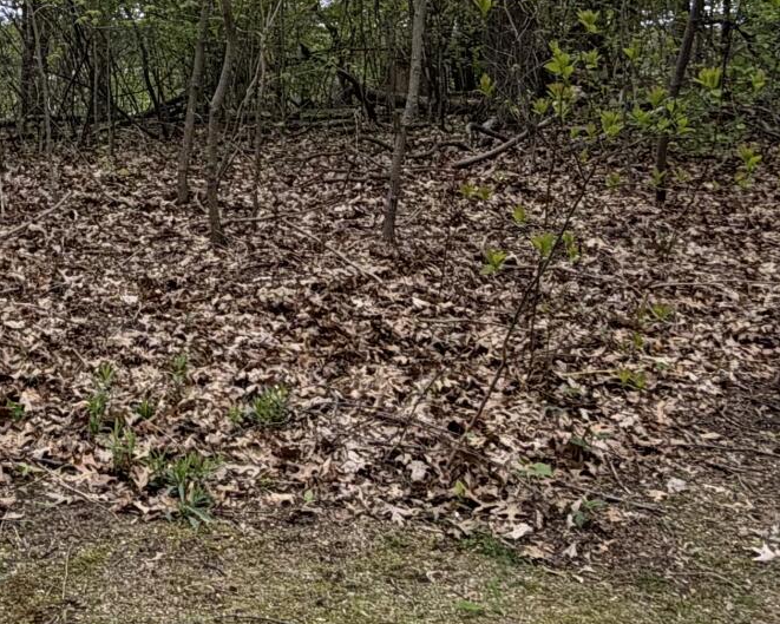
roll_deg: -0.3
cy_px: 54
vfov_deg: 23.9
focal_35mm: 62
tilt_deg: +0.0
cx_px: 86
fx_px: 1431
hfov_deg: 29.3
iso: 50
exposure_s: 1/282
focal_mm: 2.22
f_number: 2.2
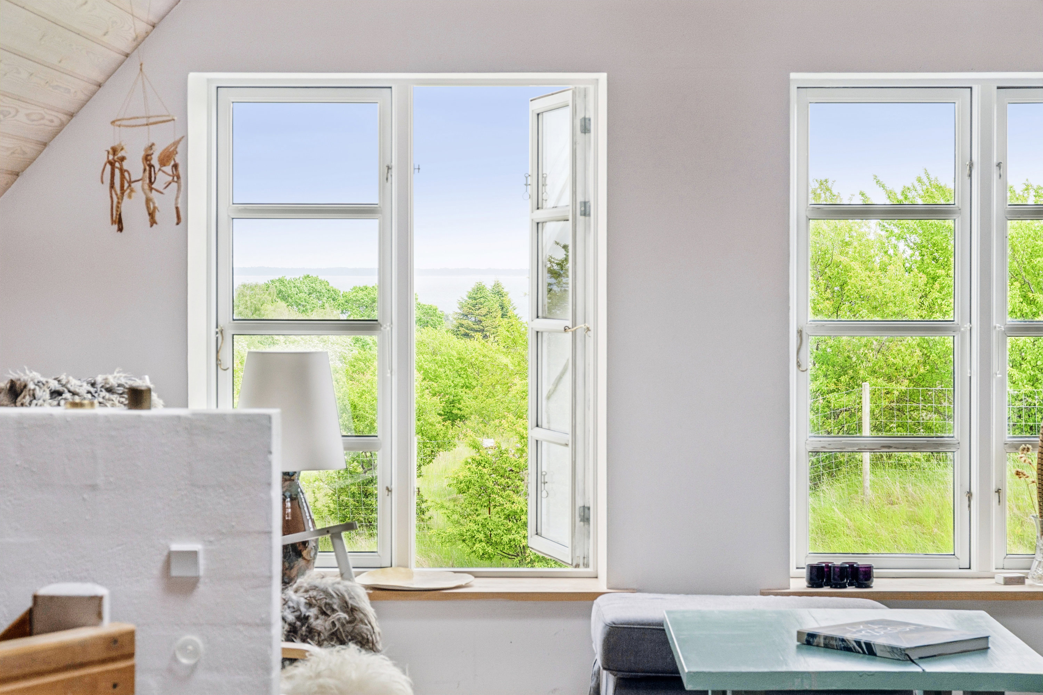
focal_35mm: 82
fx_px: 2390
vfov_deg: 16.6
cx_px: 522
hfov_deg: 24.6
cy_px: 348
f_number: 8
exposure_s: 1/160
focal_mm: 55
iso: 200
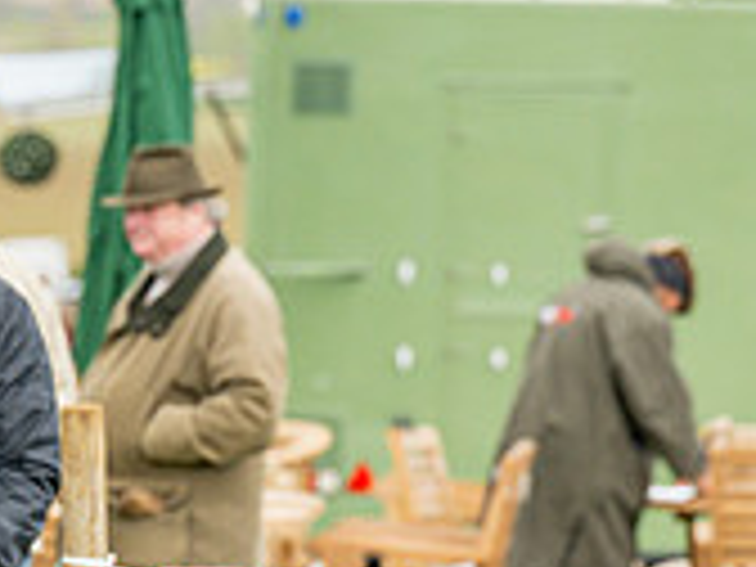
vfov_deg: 3.1
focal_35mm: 482
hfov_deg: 4.1
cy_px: 994
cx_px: -149
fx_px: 10527
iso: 400
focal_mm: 125
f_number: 4
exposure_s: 1/1600
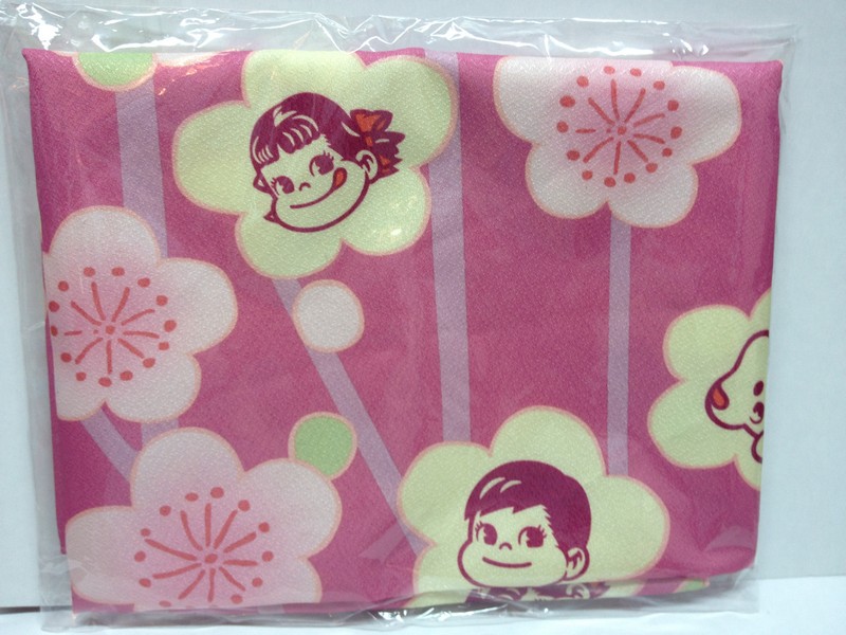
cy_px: 318
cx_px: 423
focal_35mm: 35
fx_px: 855
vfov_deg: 40.7
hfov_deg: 52.6
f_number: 2.4
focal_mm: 4.28
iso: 80
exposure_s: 1/20
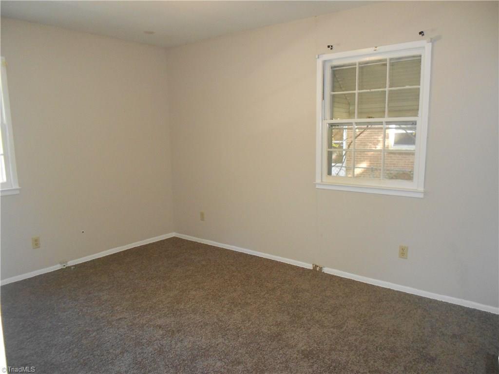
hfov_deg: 67.3
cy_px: 187
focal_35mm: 26
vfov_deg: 53.1
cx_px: 250
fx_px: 375
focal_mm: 4.6
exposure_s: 1/25
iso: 320
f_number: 3.2
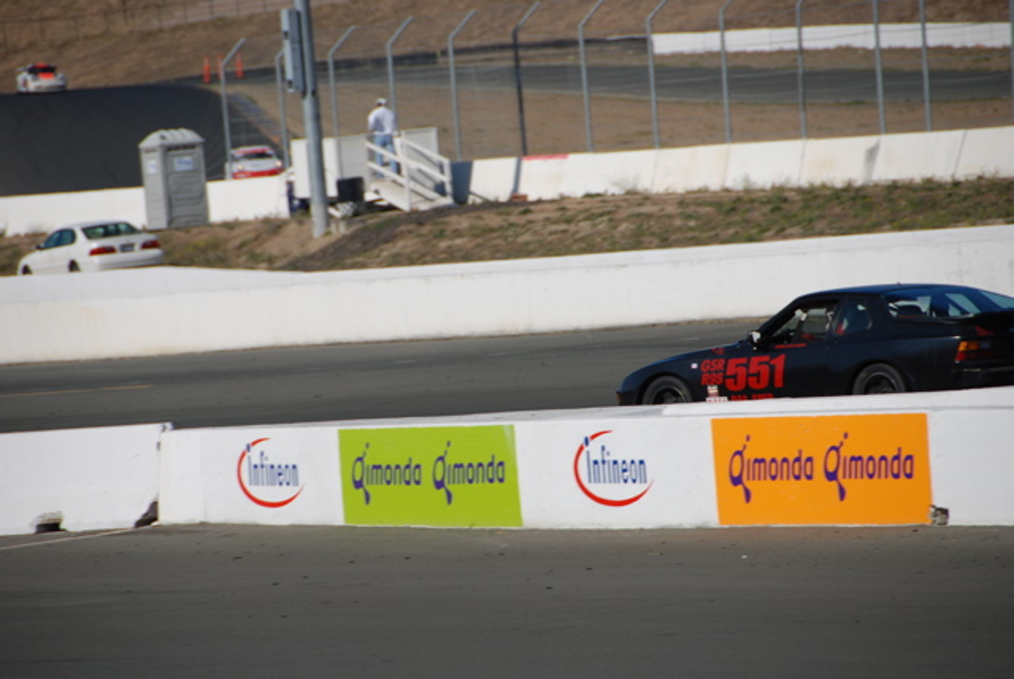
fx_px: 8462
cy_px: 340
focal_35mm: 300
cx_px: 507
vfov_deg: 4.6
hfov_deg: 6.9
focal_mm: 200
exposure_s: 1/1000
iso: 100
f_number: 5.6
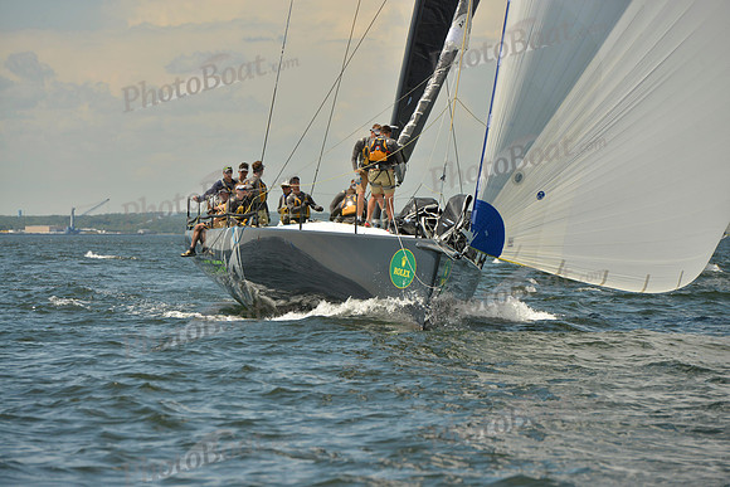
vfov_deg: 7.0
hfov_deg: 10.5
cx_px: 365
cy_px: 244
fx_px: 3955
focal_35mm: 195
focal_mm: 195
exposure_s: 1/1600
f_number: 9
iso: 280
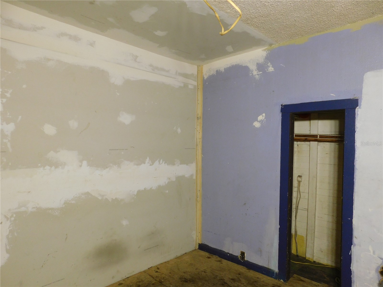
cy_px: 144
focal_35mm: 23
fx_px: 254
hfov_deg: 73.9
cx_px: 192
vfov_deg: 58.9
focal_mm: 4
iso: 250
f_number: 3
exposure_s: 1/30
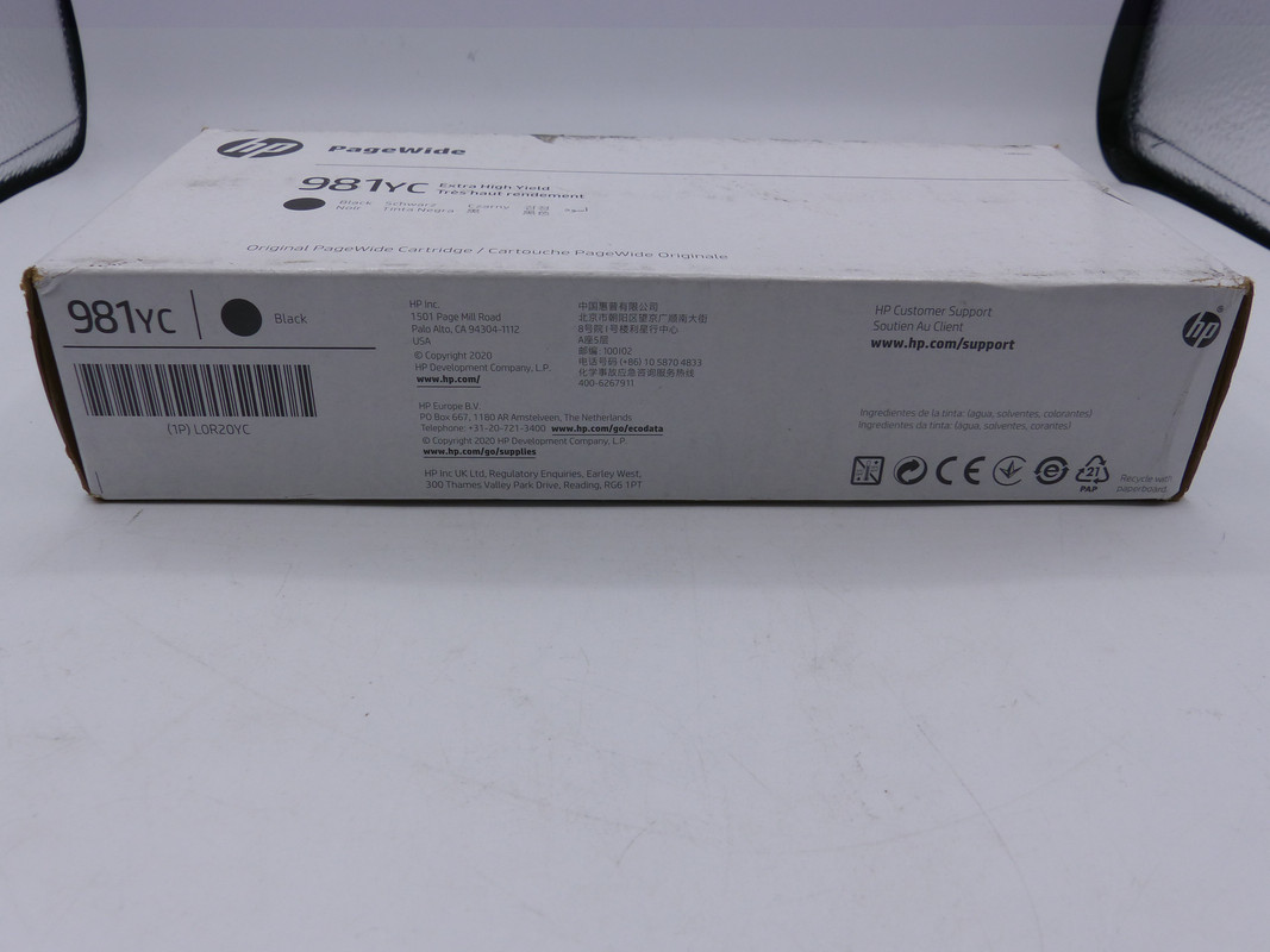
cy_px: 476
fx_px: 1027
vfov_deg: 49.7
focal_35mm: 28
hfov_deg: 63.4
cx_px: 635
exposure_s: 1/800
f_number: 4
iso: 100
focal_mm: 5
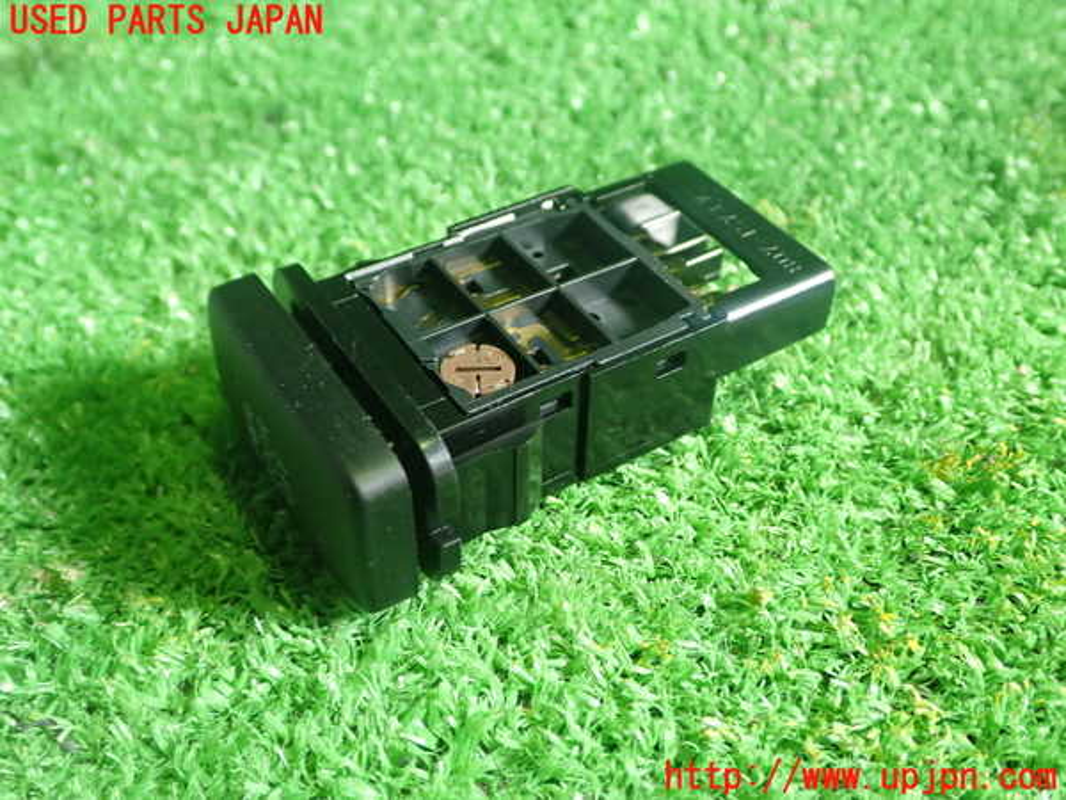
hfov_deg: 49.0
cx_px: 533
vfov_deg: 37.7
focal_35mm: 38
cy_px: 400
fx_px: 1170
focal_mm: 6.83
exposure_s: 1/40
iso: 500
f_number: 2.7
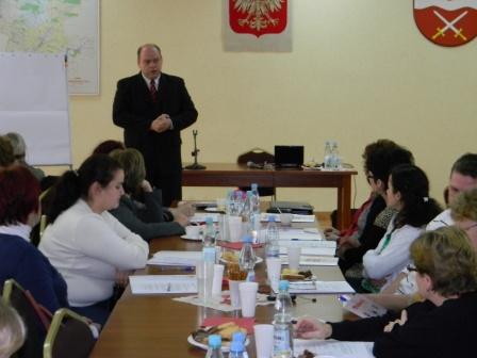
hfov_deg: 23.6
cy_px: 179
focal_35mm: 83
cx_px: 238
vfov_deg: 17.8
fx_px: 1144
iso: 342
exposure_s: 1/32.2
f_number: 4.5
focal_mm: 15.1
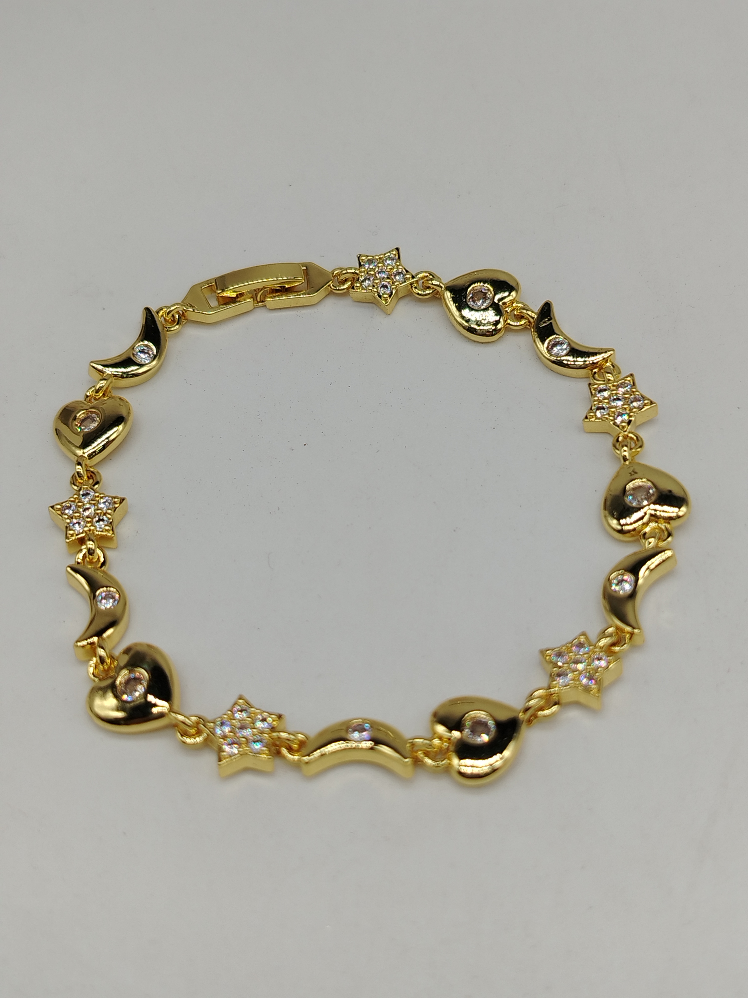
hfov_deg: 30.9
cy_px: 499
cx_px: 374
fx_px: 1354
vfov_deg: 40.4
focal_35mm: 47
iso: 100
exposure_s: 1/241
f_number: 1.75
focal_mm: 5.25
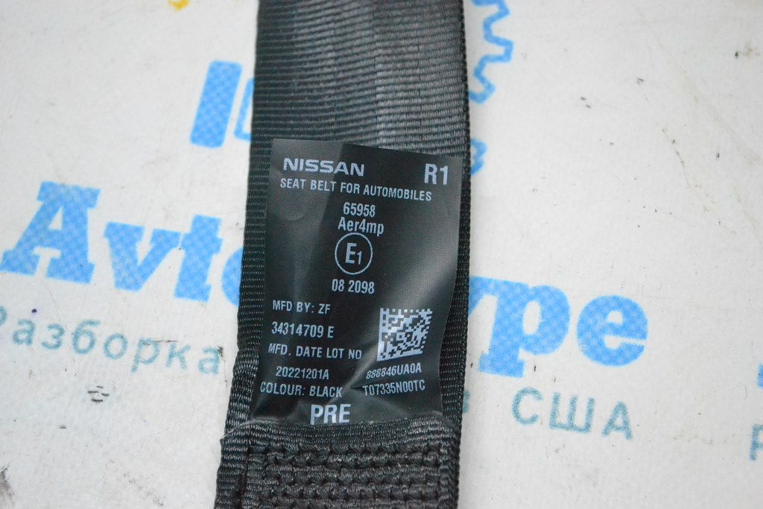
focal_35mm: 82
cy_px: 254
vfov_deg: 16.6
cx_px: 382
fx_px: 1749
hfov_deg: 24.6
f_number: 5.6
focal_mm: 55
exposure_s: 1/800
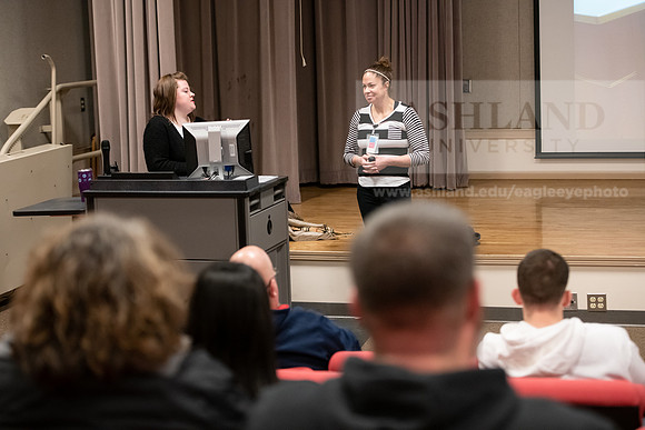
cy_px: 215
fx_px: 1254
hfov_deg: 28.8
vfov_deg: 19.5
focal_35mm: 70
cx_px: 322
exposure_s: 1/200
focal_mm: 70
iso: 2500
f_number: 3.2
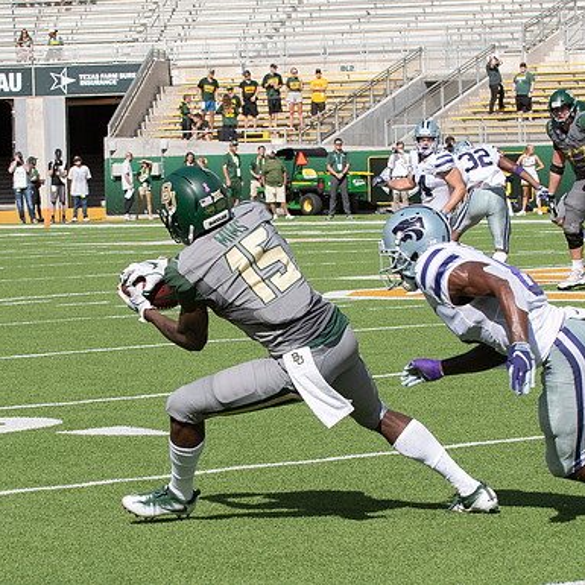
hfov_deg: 9.0
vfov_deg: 9.0
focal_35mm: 194
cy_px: 320
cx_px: 278
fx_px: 3709
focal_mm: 70
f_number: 6.3
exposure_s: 1/1600
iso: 220
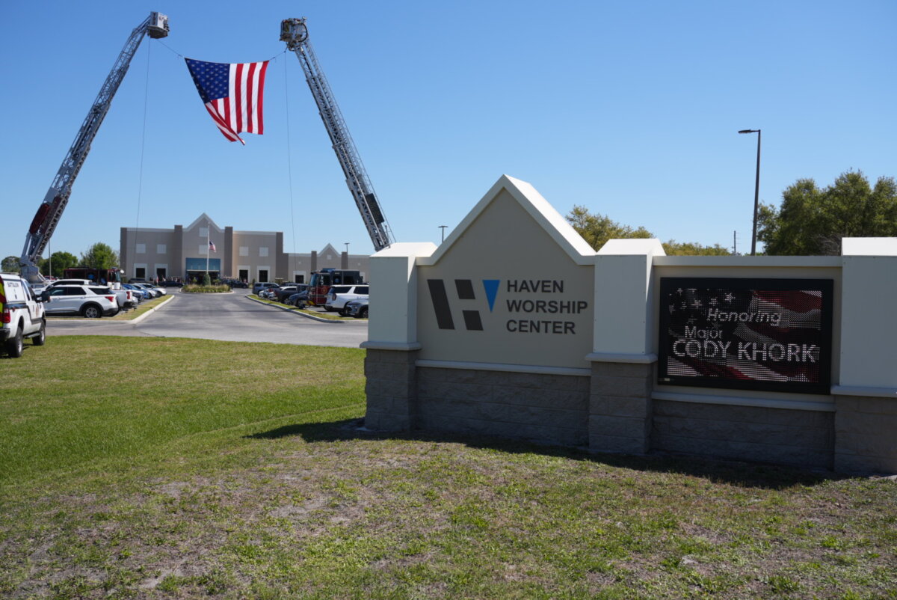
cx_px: 448
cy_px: 300
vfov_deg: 44.3
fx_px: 737
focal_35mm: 30
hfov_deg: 62.7
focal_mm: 19.7
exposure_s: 1/640
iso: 100
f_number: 5.6
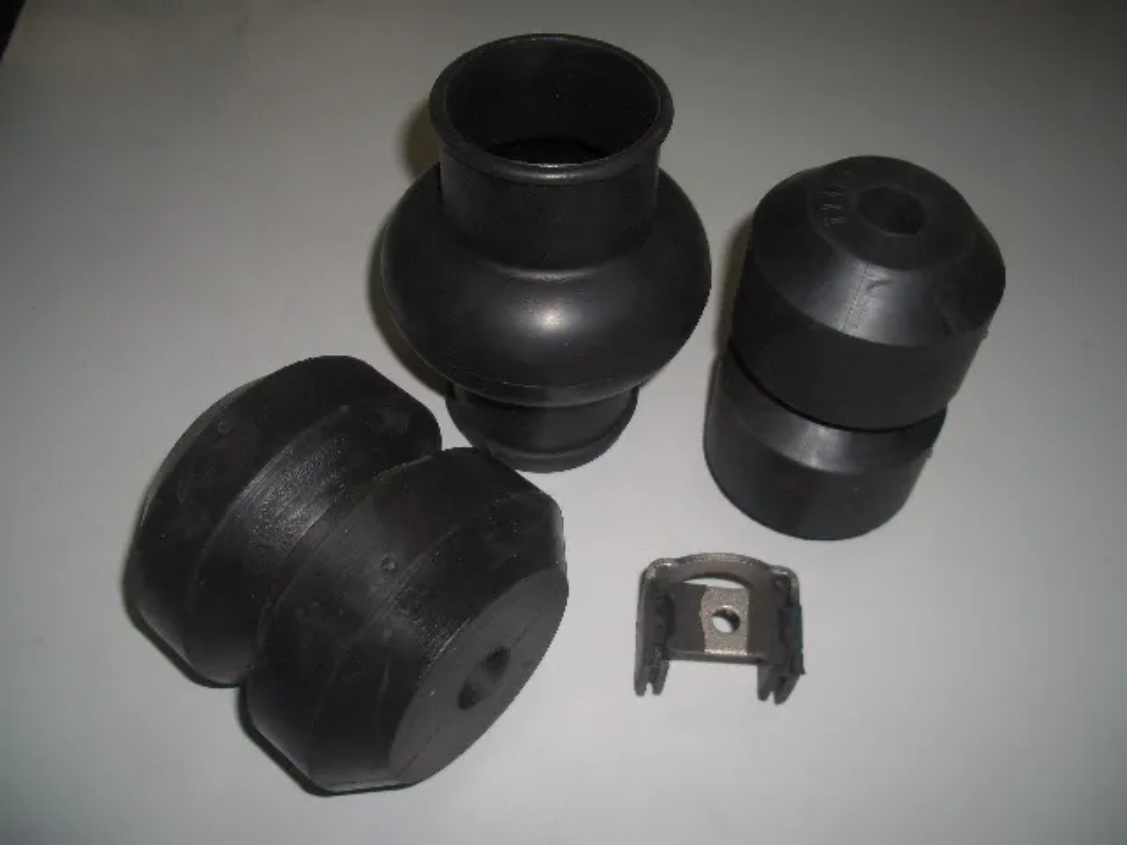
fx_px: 1140
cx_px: 564
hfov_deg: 52.6
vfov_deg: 40.7
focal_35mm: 35
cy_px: 422
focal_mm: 5.8
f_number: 2.6
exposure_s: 1/60
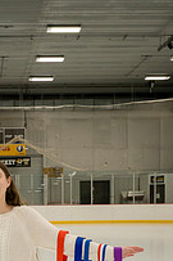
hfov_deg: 16.3
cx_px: 4
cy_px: 266
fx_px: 592
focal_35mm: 82
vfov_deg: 23.6
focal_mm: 37
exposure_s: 1/250
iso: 3200
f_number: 8
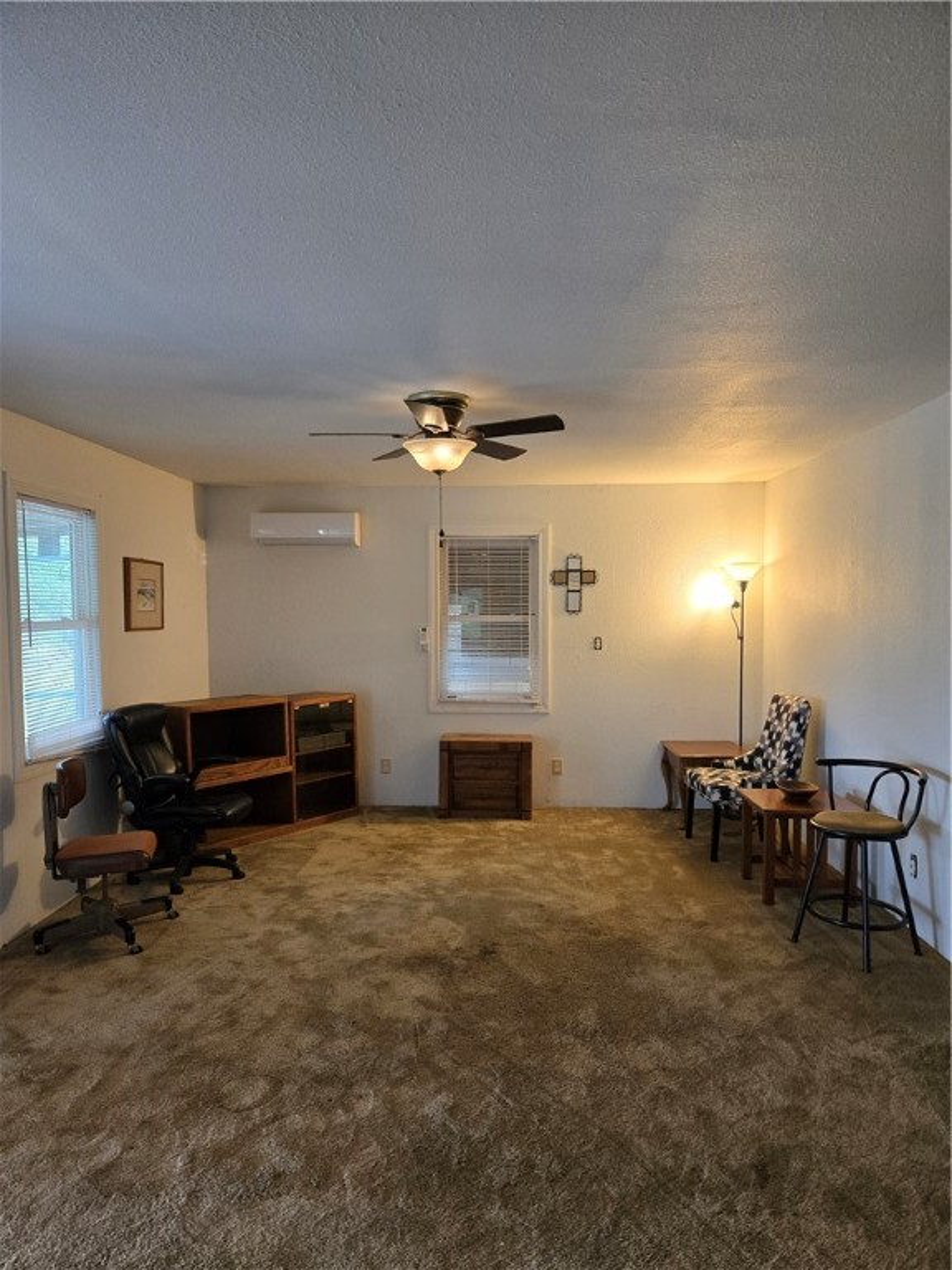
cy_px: 635
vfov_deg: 73.9
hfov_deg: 58.9
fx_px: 843
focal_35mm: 23
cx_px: 476
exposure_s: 1/120
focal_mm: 5.4
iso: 250
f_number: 1.8
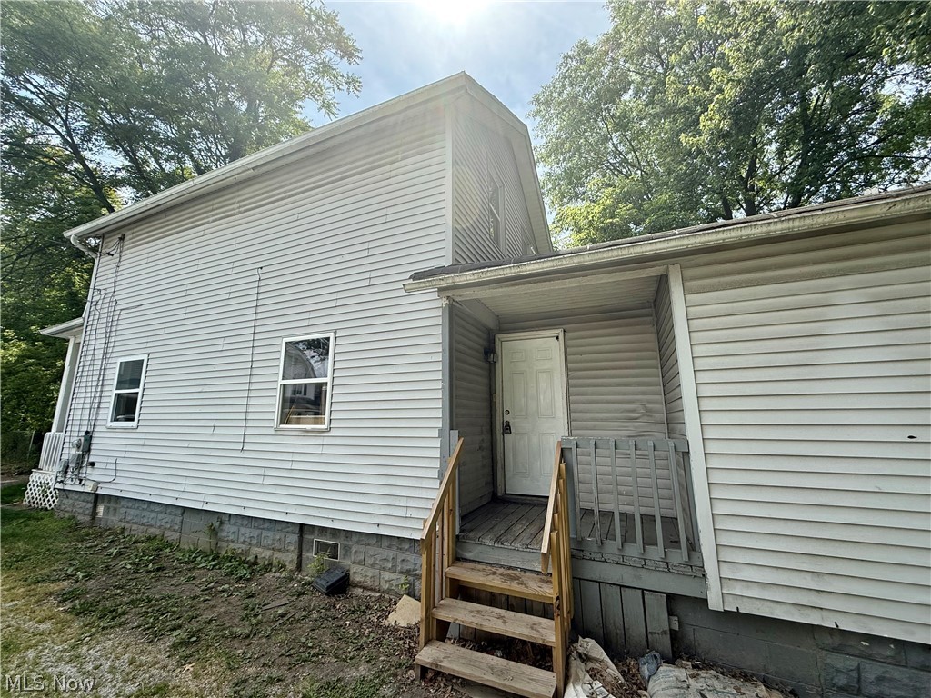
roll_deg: +1.2
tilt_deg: +12.2
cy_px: 349
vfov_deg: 85.7
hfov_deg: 102.1
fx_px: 377
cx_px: 466
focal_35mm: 14
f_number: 2.2
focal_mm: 2.22
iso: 50
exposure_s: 1/820
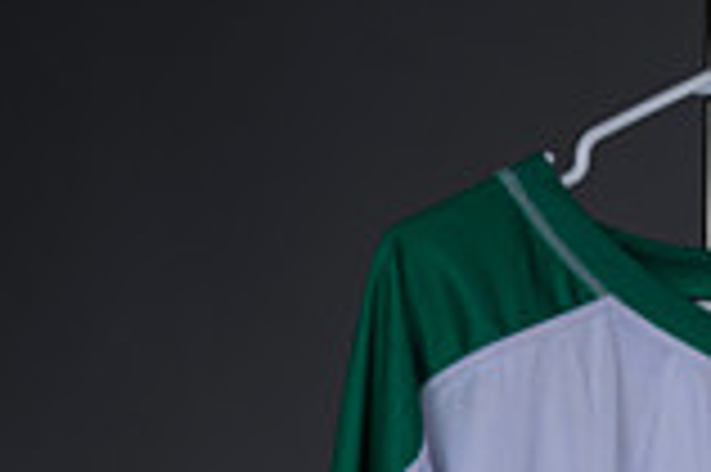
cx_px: 1247
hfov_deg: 3.8
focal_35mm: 537
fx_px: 10595
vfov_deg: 2.6
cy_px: 193
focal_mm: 122
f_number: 5.6
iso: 160
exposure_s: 1/250
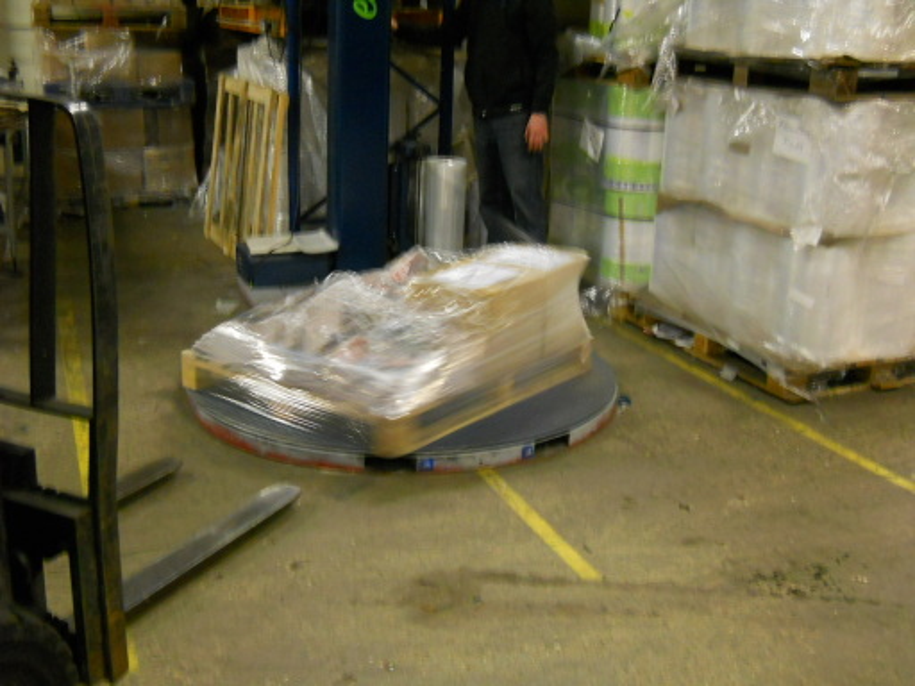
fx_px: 1084
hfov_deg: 45.8
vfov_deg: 35.1
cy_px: 343
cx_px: 458
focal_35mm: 41
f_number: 3.1
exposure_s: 1/10
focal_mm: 6.72
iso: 400
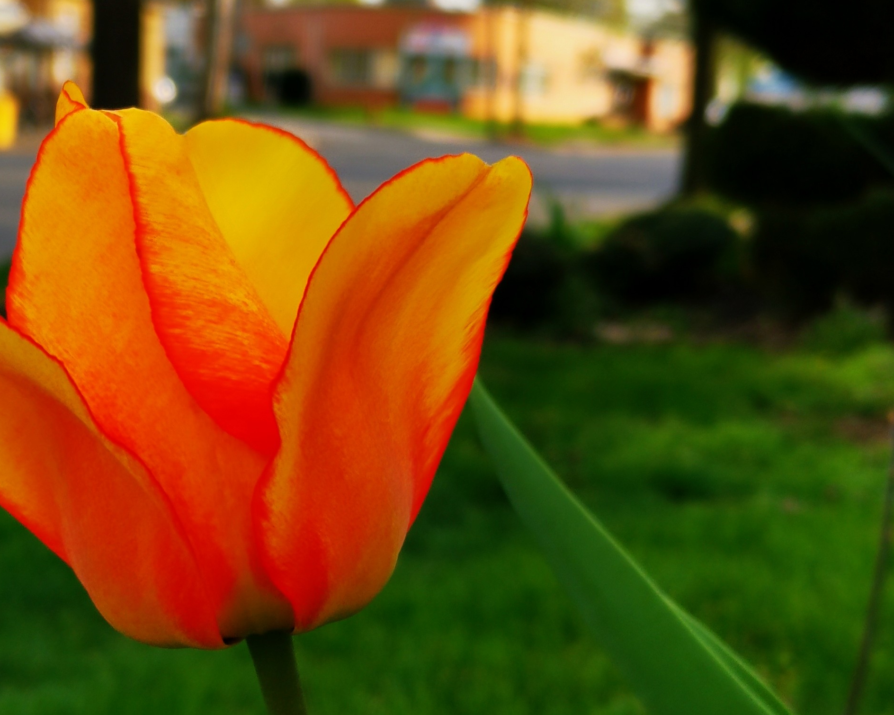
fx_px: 2196
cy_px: 459
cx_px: 369
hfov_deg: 23.0
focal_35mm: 83
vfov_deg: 18.5
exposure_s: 1/781
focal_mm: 5.58
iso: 50
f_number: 1.8
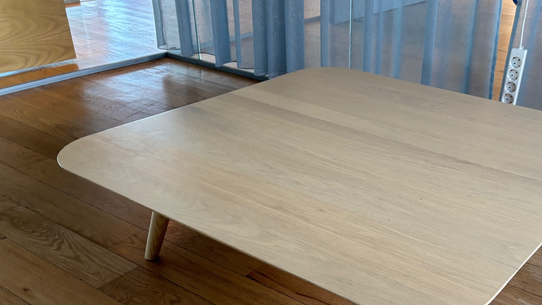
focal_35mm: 40
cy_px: 247
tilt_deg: -29.6
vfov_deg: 29.0
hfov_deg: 49.8
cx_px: 352
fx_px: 575
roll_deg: -1.2
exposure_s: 1/50
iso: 125
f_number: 1.6
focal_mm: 5.96
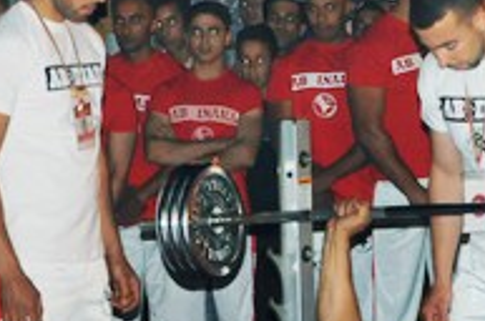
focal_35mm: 258
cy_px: 204
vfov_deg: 5.3
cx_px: 513
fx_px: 3470
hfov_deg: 7.9
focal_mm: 52
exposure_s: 1/60
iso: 800
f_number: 5.6
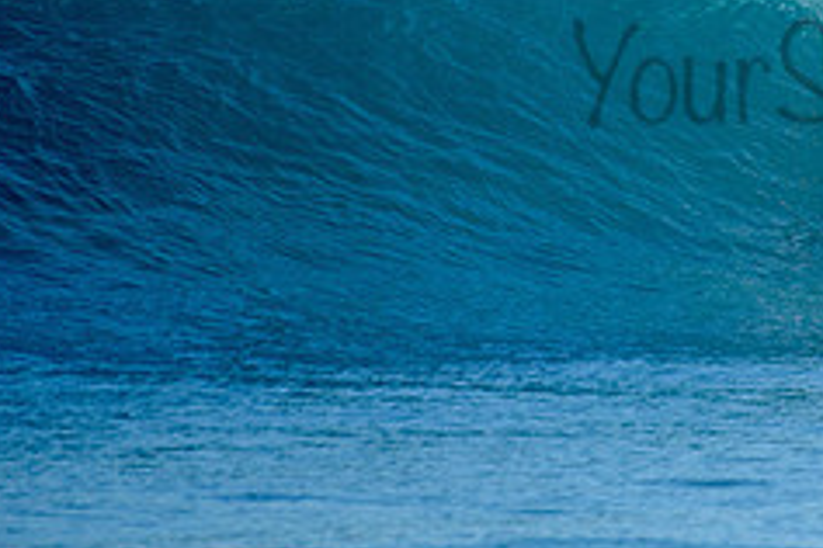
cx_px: 931
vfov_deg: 1.1
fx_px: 27934
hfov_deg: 1.7
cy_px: 43
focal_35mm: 1222
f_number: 5.6
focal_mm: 500
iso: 500
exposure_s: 1/2000
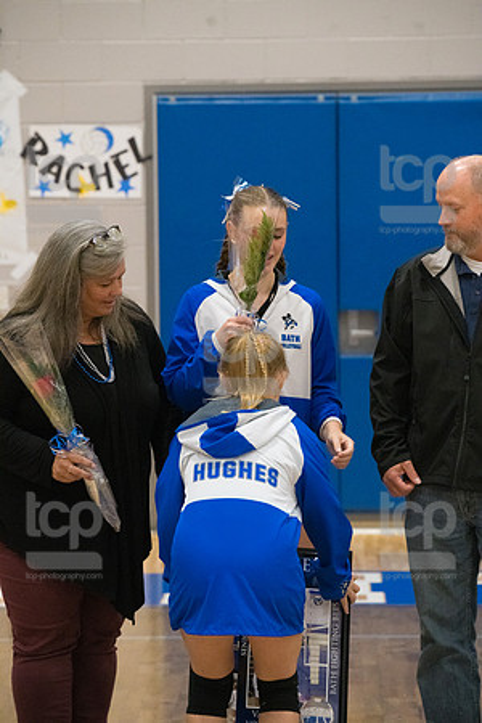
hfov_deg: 7.8
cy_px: 362
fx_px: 3514
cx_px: 241
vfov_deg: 11.7
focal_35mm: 175
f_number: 5.6
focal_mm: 175
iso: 5000
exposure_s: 1/500
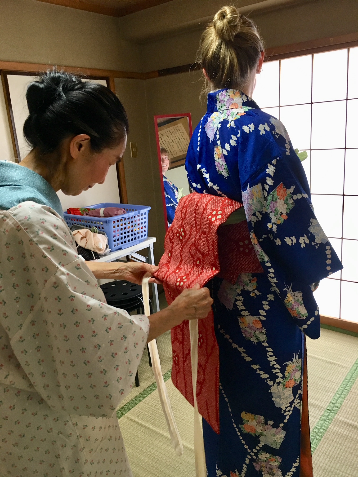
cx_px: 179
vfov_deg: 61.7
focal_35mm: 29
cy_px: 238
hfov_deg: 48.2
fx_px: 400
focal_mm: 4.15
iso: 100
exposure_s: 1/30
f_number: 2.2
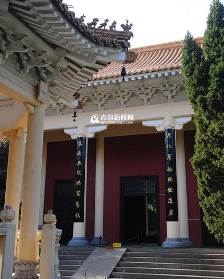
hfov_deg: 30.3
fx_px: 414
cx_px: 112
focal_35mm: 50
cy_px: 119
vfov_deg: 37.2
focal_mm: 44
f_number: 6.3
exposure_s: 1/125
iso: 200
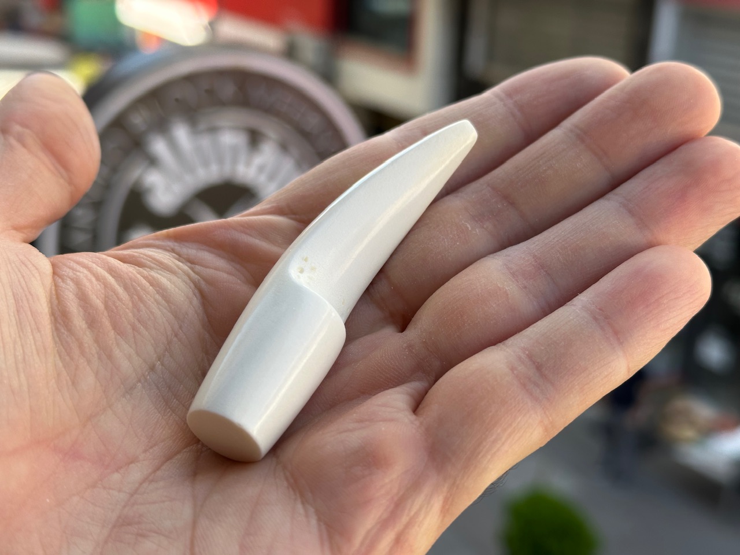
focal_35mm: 48
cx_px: 370
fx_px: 1026
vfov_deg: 30.3
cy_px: 278
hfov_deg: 39.7
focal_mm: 6.86
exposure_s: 1/489
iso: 64
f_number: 1.78
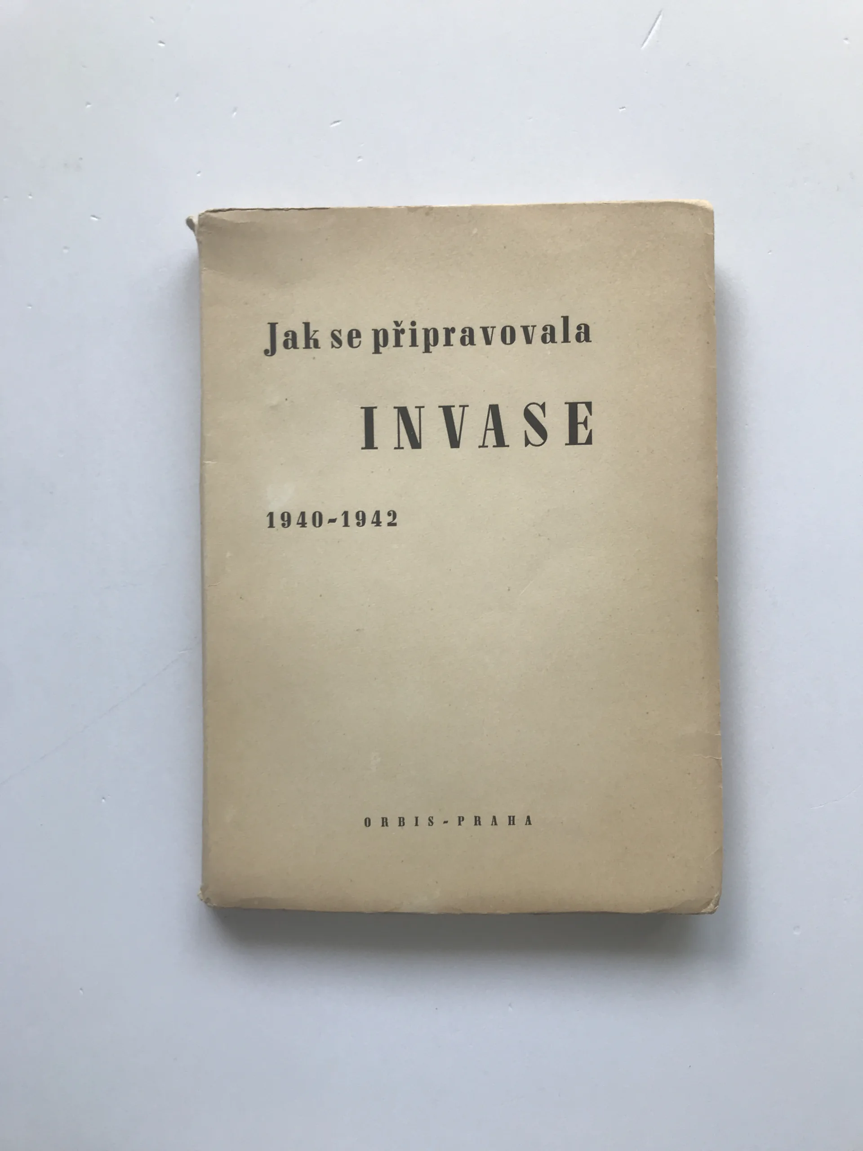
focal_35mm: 28
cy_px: 576
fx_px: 931
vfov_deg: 63.4
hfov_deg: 49.7
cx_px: 432
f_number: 1.8
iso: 20
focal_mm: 3.99
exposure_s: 1/111
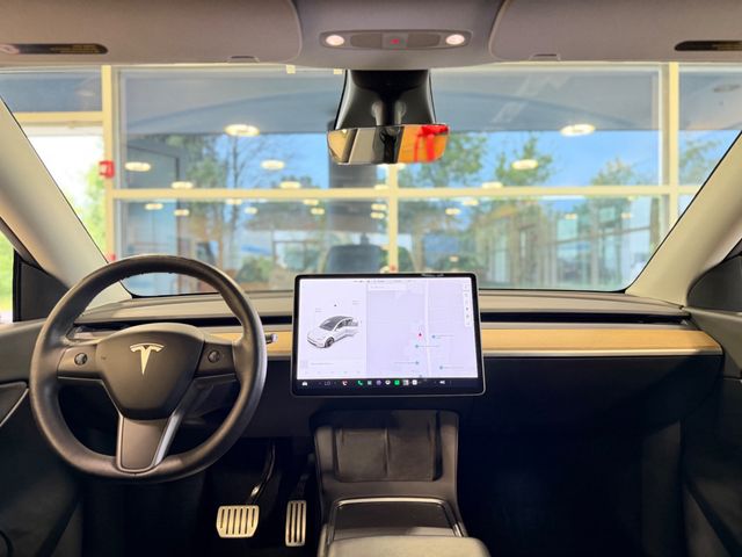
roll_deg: +0.9
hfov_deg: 71.6
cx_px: 371
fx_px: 514
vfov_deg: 56.8
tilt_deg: -1.1
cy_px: 278
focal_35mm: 24
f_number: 1.78
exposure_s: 1/59
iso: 800
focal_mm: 6.76
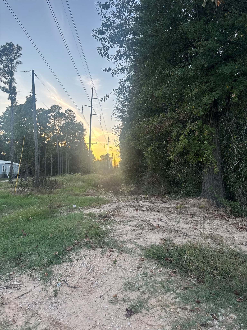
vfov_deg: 71.6
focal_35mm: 24
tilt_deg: +1.7
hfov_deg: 56.8
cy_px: 165
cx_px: 124
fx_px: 228
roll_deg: +0.3
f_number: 1.78
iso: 80
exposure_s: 1/381
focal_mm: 6.76
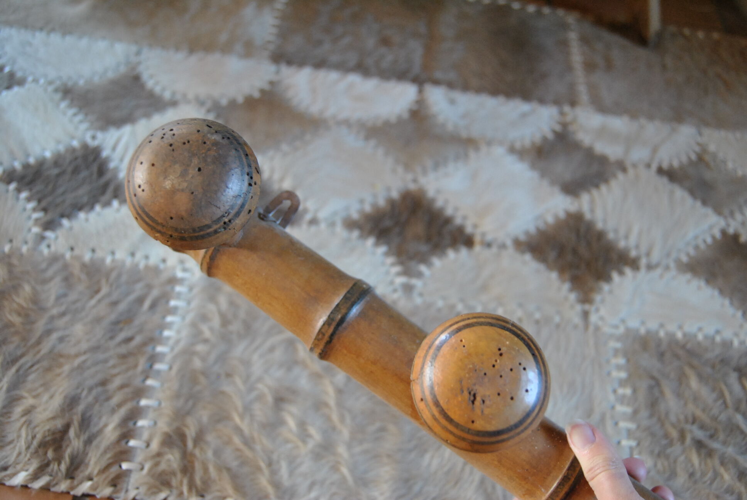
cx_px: 374
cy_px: 250
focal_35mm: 36
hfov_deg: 53.1
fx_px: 748
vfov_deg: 37.0
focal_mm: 24
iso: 720
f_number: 3.8
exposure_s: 1/30
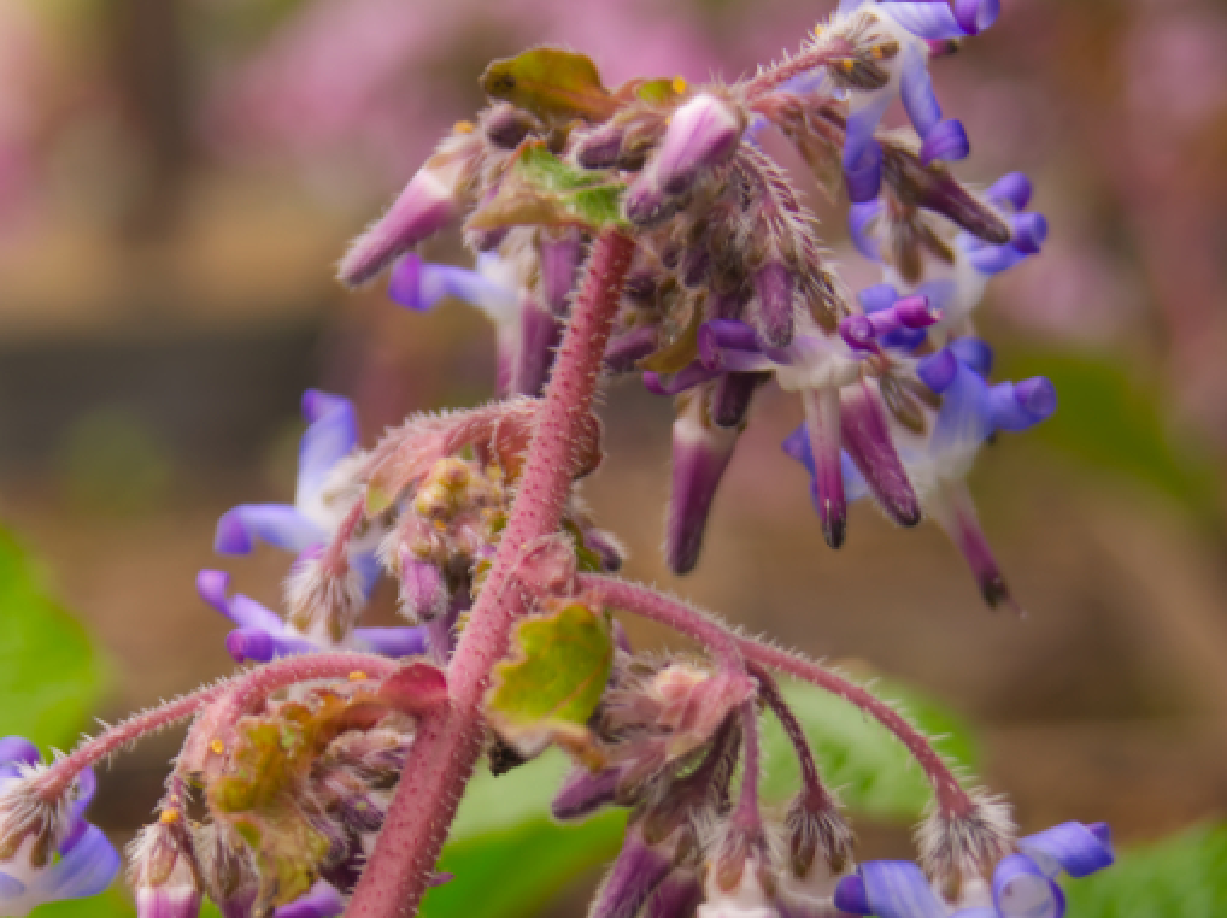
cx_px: 468
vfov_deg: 9.6
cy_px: 875
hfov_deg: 12.9
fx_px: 5424
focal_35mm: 153
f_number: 5.6
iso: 200
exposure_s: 1/80
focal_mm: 45
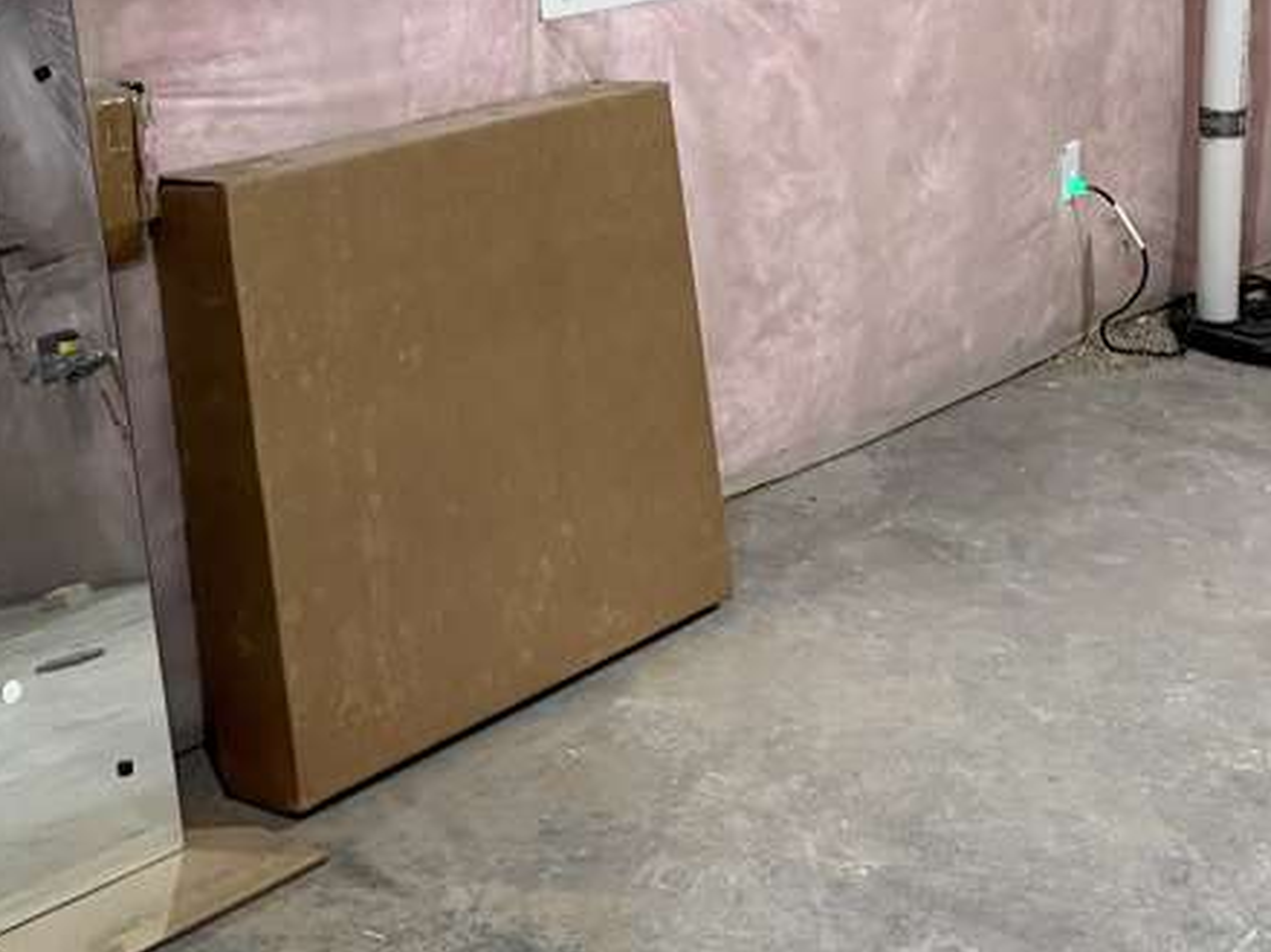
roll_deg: -1.5
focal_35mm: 70
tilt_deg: -10.0
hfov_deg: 27.7
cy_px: 77
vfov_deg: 20.5
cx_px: 770
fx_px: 2569
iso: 500
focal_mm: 6.76
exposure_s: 1/60
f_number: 1.78
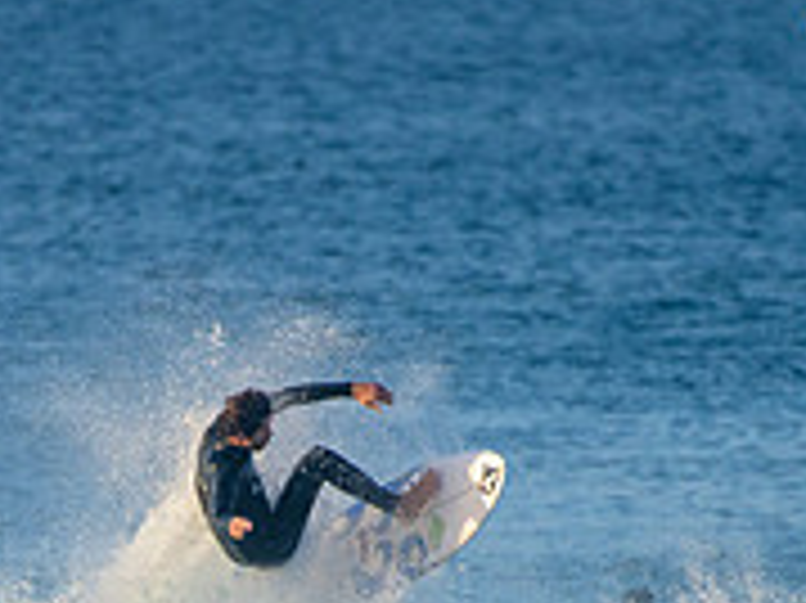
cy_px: 731
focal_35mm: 1557
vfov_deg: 1.0
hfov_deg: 1.3
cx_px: 185
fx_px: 36229
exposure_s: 1/2000
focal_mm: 500
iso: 720
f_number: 5.6
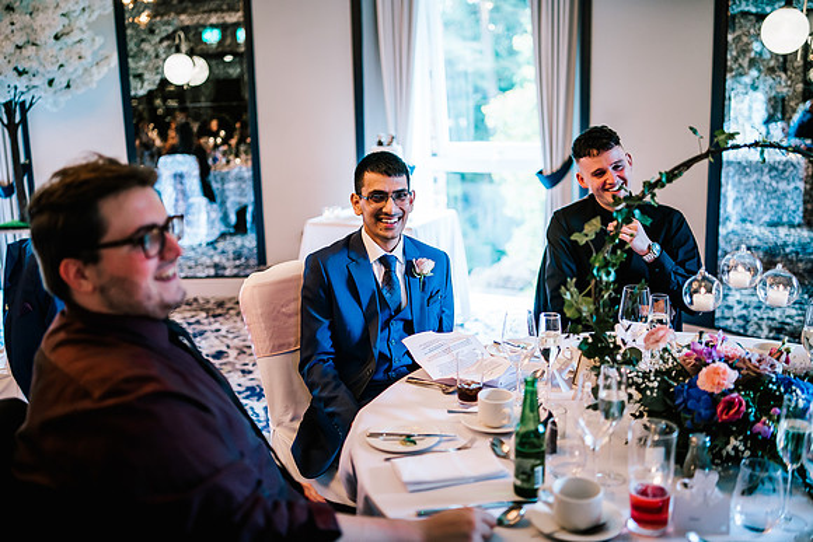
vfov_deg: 37.5
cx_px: 406
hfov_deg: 53.9
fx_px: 800
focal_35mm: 35
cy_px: 271
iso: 800
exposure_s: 1/500
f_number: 1.4
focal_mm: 35
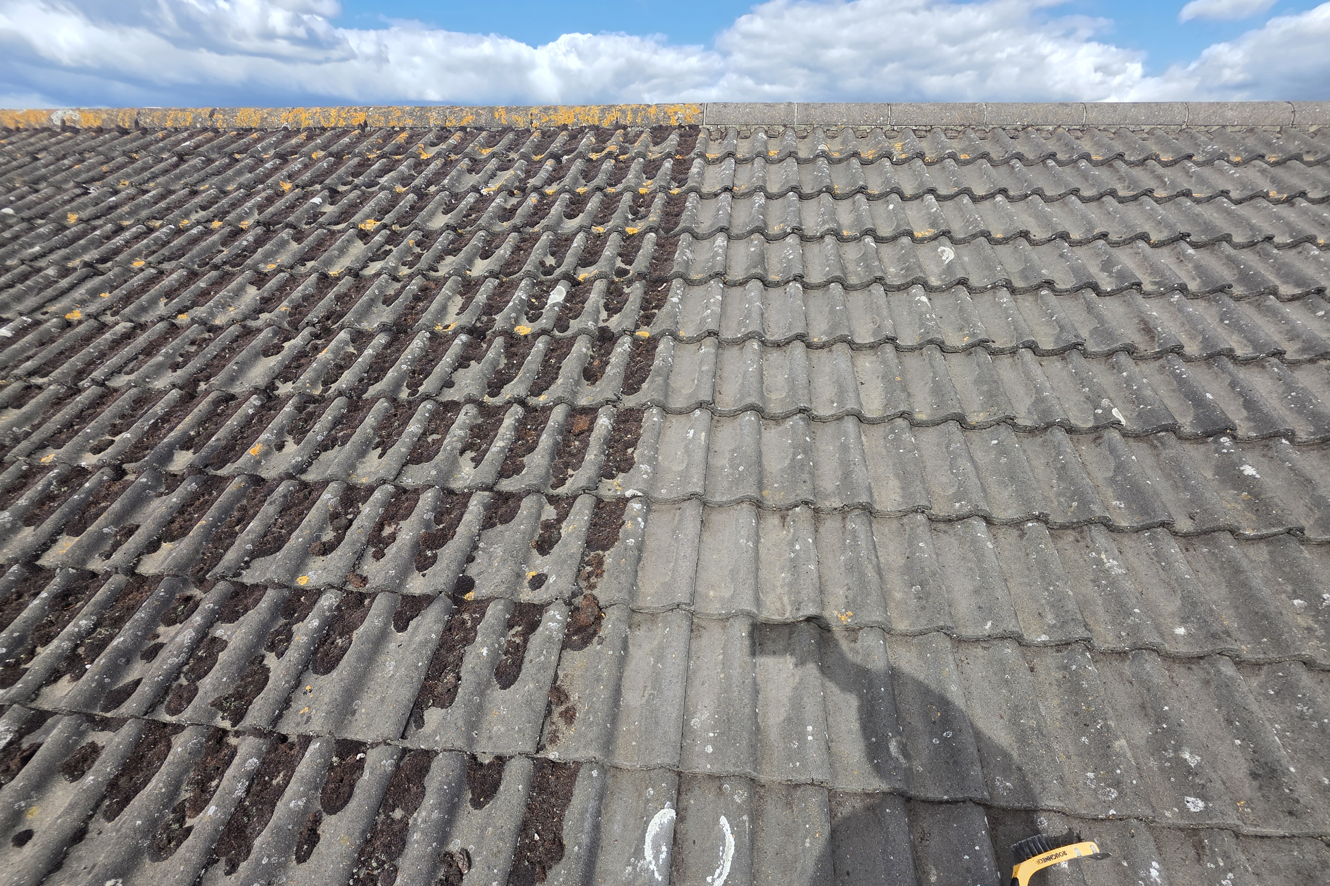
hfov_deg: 104.3
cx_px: 670
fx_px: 517
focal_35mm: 14
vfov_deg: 80.6
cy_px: 516
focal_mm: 2.2
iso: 40
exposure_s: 1/1053
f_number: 1.9
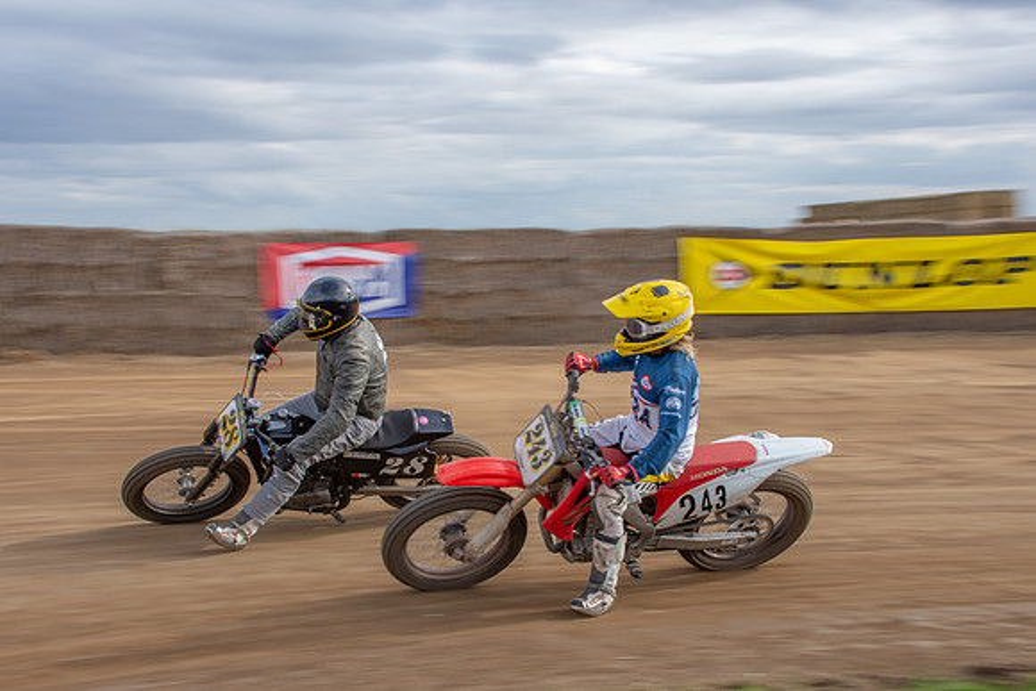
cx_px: 518
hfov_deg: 35.7
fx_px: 1609
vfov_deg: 24.2
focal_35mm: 56
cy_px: 346
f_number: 11
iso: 100
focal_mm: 35
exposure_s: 1/100
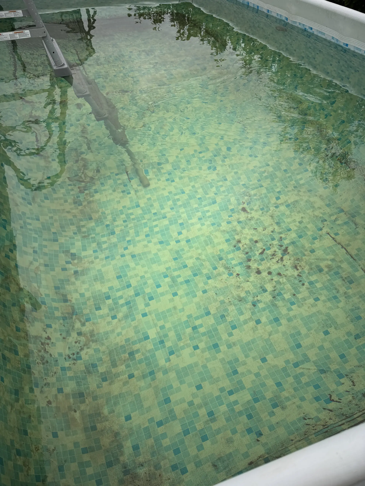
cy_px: 243
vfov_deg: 71.6
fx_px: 337
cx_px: 182
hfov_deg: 56.8
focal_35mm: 24
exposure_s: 1/723
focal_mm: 6.76
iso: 80
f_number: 1.78
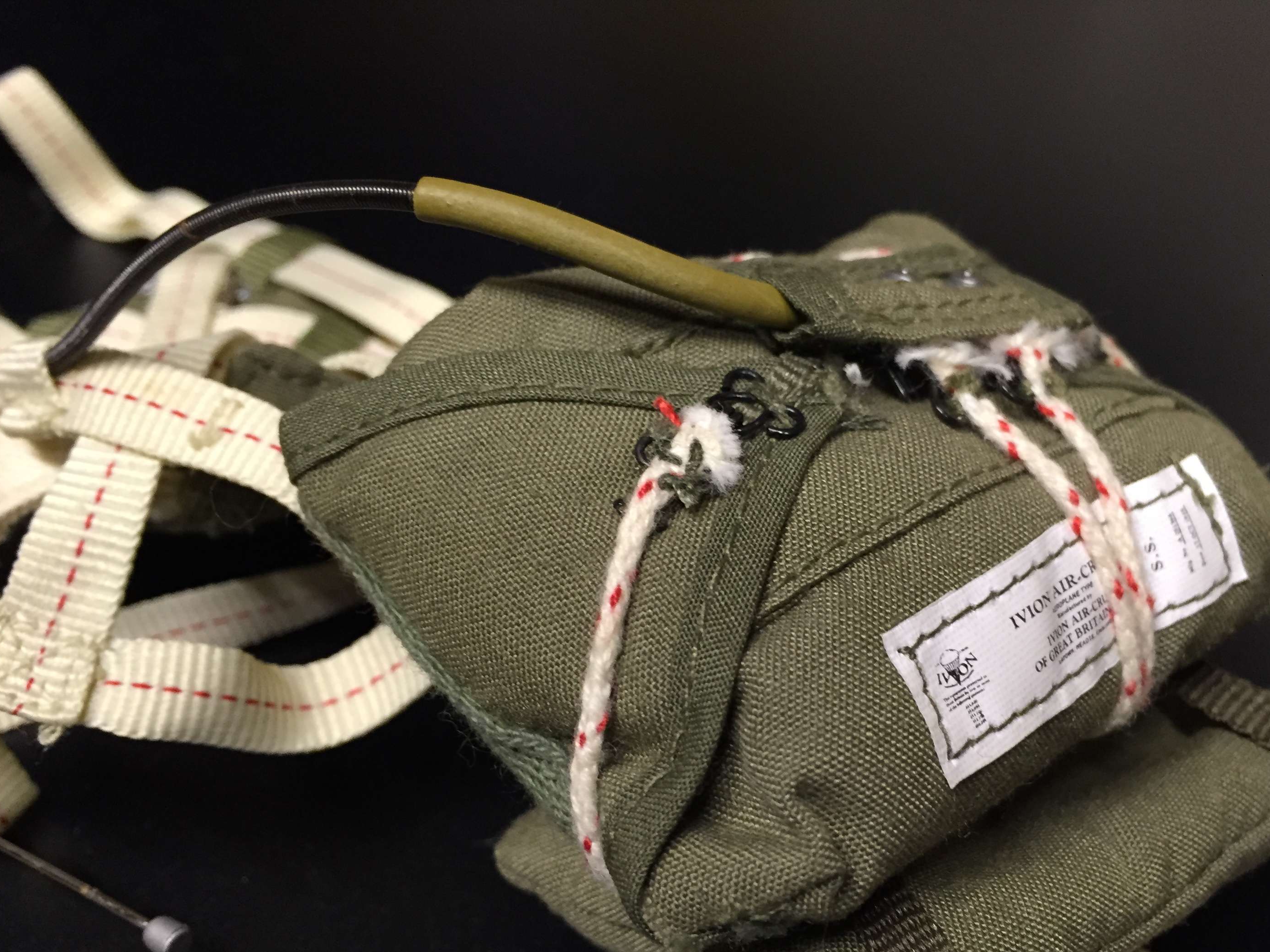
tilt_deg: -45.1
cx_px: 727
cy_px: 557
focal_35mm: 34
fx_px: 1247
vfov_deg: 41.7
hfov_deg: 53.8
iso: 160
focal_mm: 4.15
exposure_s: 1/30
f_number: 2.2
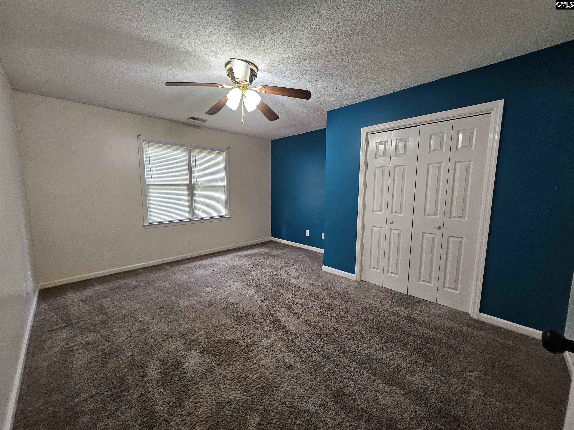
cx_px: 287
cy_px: 215
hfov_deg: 106.2
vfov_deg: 89.9
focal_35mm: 13
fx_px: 216
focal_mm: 1.74
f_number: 2.2
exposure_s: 1/40
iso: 320
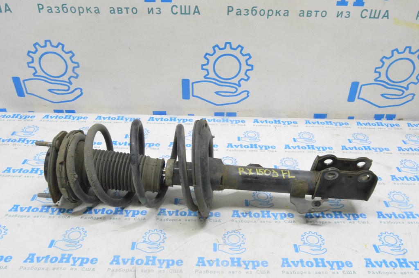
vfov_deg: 39.9
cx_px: 210
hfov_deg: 57.3
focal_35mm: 33
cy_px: 139
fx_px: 384
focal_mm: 22
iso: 6400
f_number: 20
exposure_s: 1/15
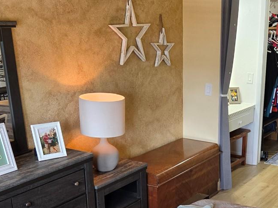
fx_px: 458
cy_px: 182
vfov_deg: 25.0
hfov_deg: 32.7
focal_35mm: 57
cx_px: 230
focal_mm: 5.4
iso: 200
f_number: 1.8
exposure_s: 1/120
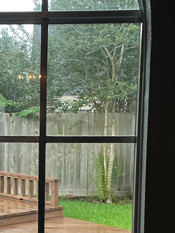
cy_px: 183
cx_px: 16
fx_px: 533
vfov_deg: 24.4
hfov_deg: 18.3
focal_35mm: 79
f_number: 1.8
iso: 50
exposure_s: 1/120
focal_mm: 3
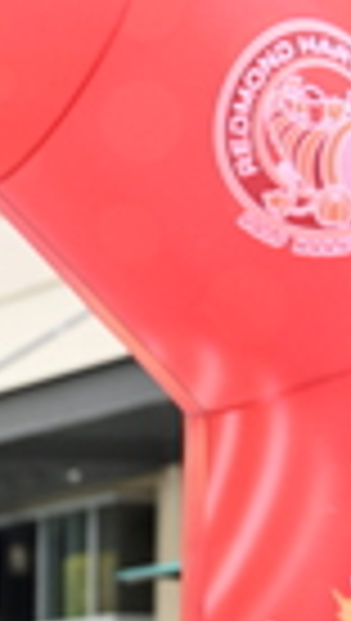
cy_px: 706
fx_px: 5028
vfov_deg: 7.0
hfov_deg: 4.0
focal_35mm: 305
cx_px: -353
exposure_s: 1/1600
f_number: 2.8
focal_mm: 73
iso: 800
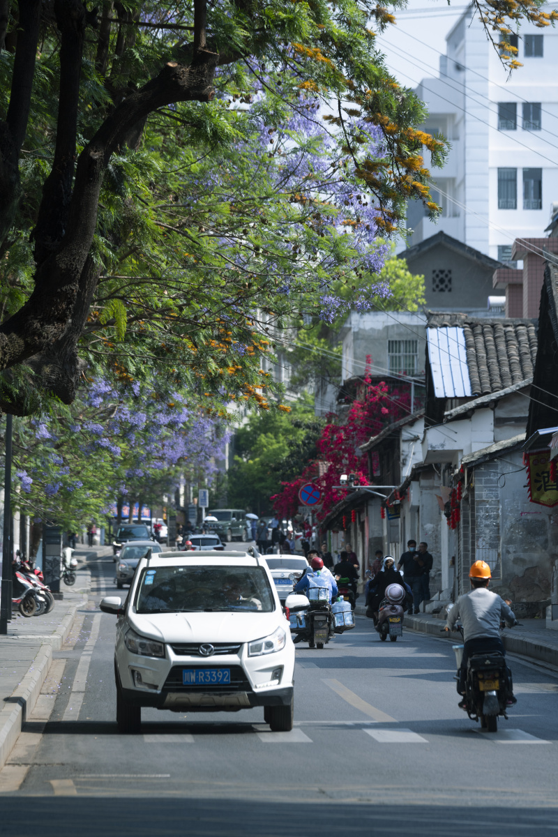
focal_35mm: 280
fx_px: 6509
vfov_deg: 7.4
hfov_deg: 4.9
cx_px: 279
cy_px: 418
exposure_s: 1/400
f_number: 9
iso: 200
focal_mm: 280
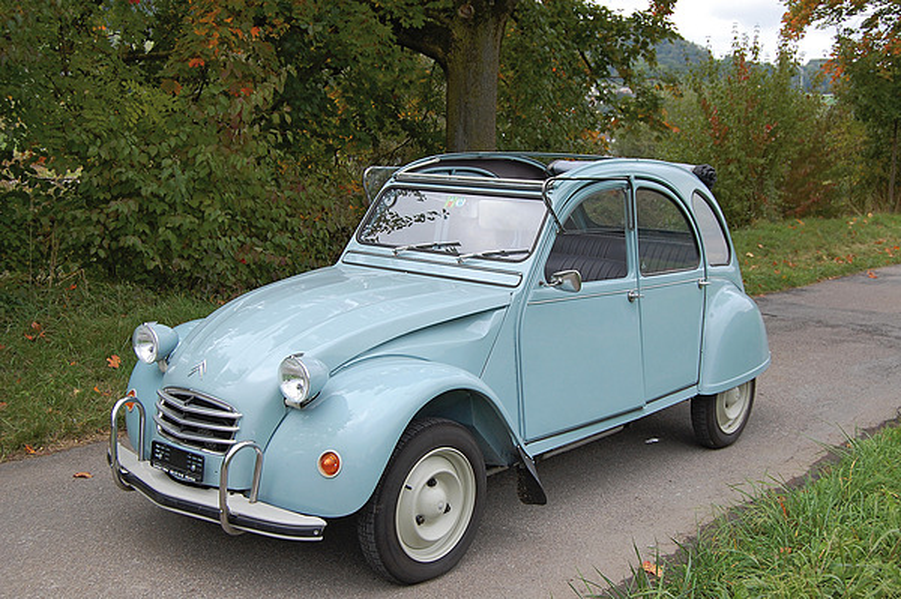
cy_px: 300
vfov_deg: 31.8
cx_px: 450
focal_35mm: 42
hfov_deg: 46.4
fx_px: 1050
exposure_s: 1/200
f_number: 7.1
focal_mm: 28
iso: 200
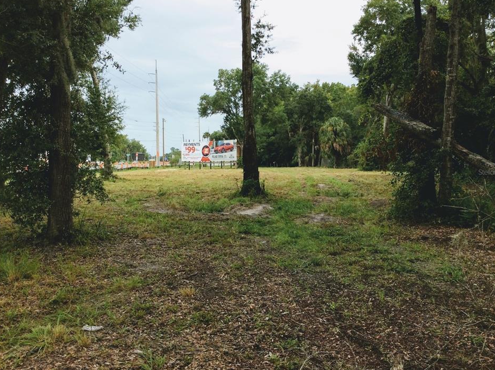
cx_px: 240
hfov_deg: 52.7
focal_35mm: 35
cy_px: 172
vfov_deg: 40.6
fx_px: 500
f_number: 2.4
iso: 32
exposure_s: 1/436
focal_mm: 3.3
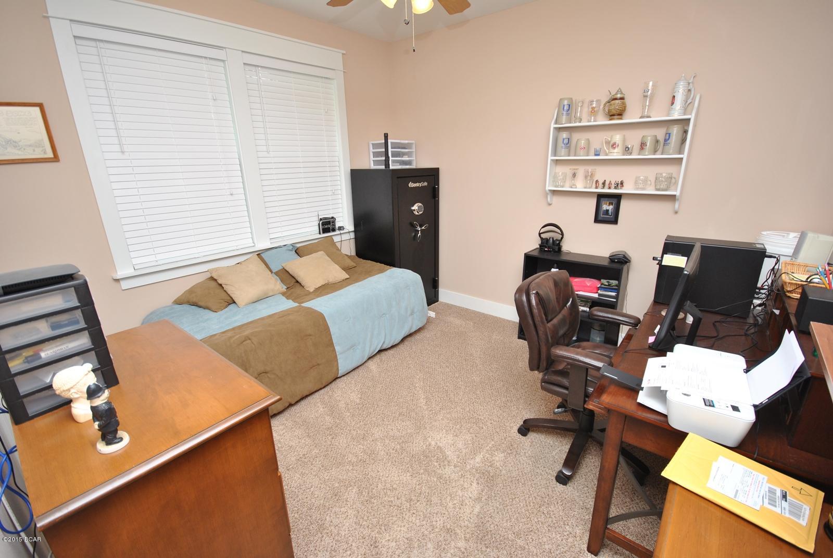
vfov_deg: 77.5
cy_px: 279
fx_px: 347
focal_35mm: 15
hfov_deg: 100.3
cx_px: 416
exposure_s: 1/100
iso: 200
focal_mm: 10
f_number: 4
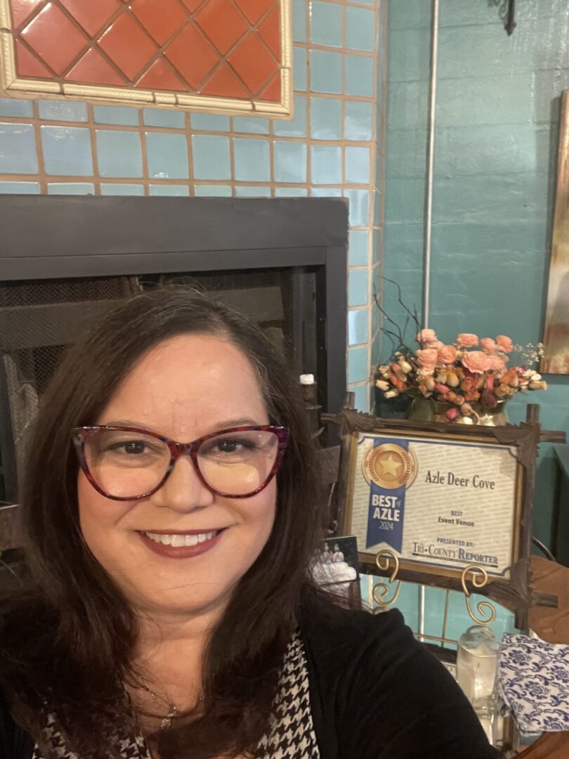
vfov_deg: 60.0
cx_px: 284
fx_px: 657
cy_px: 380
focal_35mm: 30
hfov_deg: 46.8
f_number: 2.2
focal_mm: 2.71
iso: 640
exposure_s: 1/24
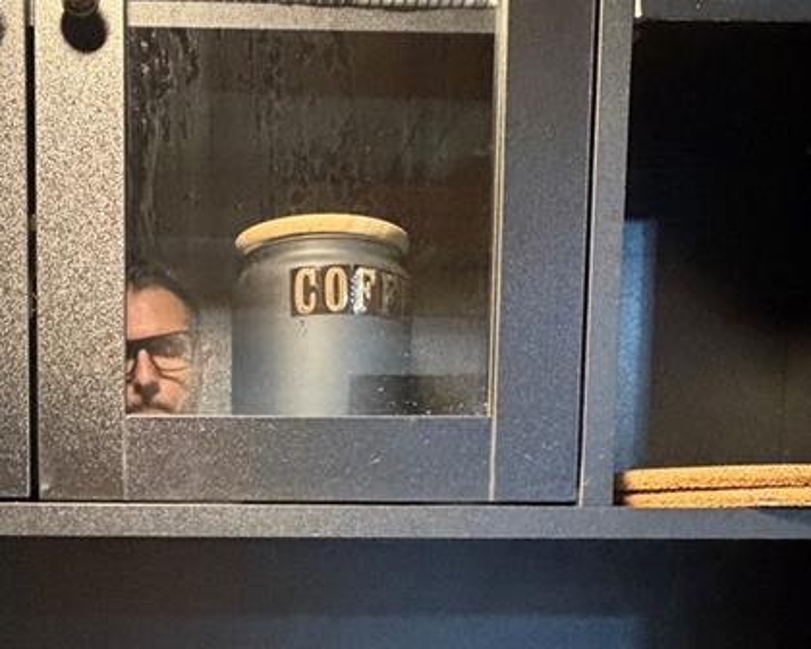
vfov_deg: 35.3
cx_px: 205
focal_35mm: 39
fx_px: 936
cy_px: 618
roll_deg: -1.0
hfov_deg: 45.3
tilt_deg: -4.4
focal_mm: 2.22
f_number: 2.2
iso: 1250
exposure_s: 1/30
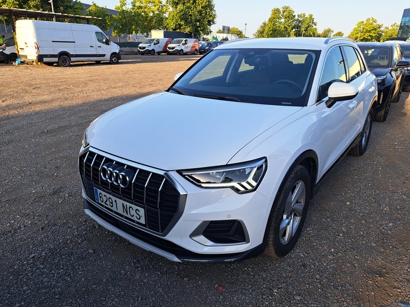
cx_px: 205
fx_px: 284
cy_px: 154
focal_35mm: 24
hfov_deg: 71.6
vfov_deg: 56.8
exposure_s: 1/340
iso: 50
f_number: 1.8
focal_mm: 5.23
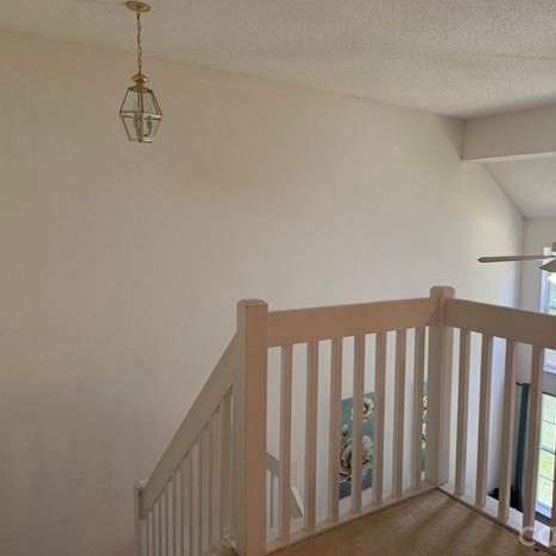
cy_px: 279
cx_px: 362
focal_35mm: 29
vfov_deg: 55.6
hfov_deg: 54.7
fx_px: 527
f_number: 1.78
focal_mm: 6.76
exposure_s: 1/120
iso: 250
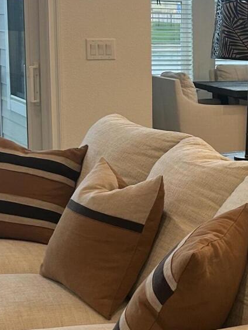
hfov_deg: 15.2
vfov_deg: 21.3
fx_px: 878
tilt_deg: -9.0
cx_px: 340
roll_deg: -3.5
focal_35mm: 92
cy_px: 157
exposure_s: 1/60
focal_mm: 5.7
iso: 80
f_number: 1.5
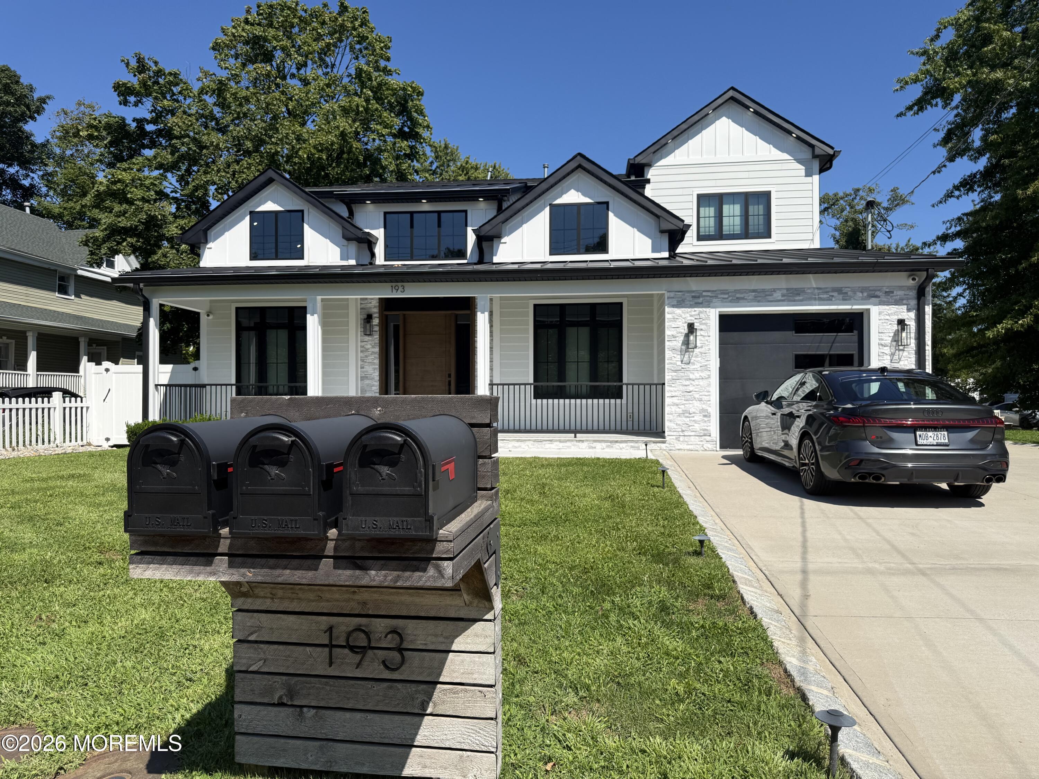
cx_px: 520
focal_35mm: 24
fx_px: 720
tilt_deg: +1.2
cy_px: 390
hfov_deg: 71.6
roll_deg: +0.6
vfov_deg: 56.8
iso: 80
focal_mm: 6.76
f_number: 1.78
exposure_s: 1/4975
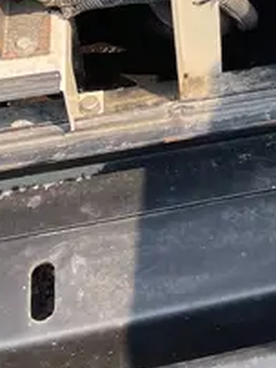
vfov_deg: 18.8
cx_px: 387
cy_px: -159
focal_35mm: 94
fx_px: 1000
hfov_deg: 14.8
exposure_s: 1/593
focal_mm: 4.2
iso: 32
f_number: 1.6
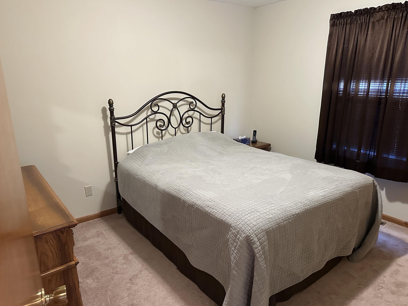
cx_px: 210
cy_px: 154
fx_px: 295
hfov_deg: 69.4
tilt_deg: -14.7
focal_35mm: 25
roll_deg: +0.5
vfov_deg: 54.9
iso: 800
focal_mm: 6.86
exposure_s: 1/60
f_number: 1.78
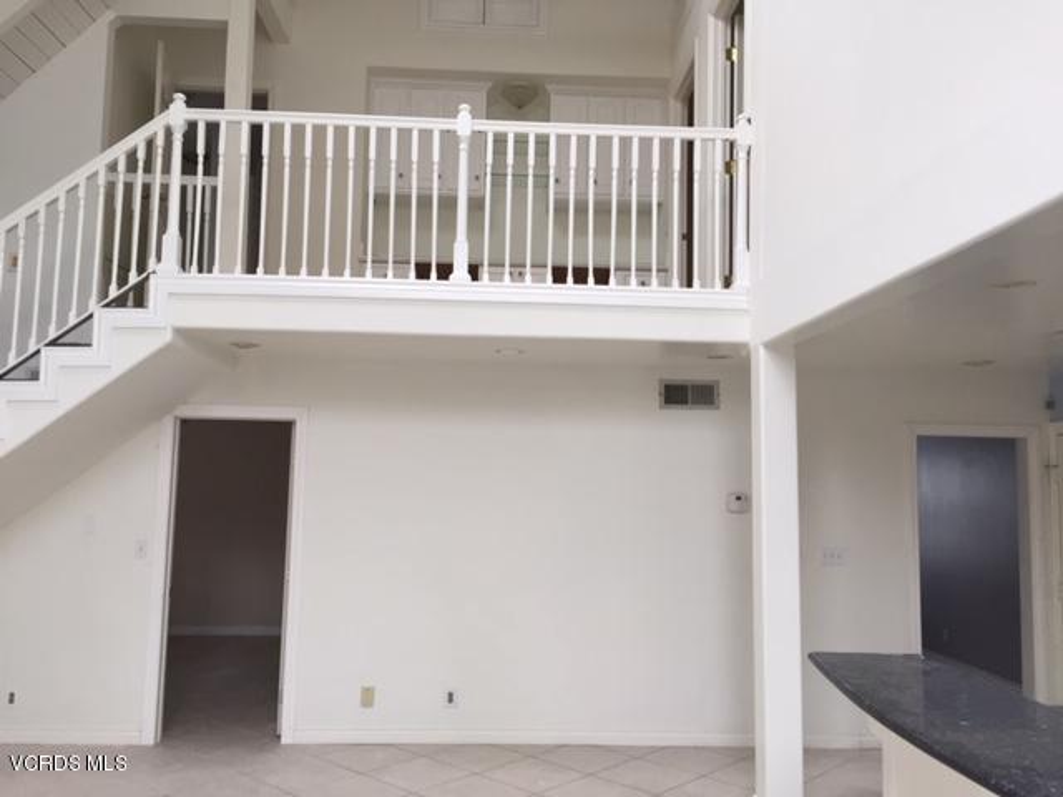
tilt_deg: +5.2
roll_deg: -1.3
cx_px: 532
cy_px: 398
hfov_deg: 61.7
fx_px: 891
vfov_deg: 48.2
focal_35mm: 29
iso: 32
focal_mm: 4.15
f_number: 2.2
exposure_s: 1/40
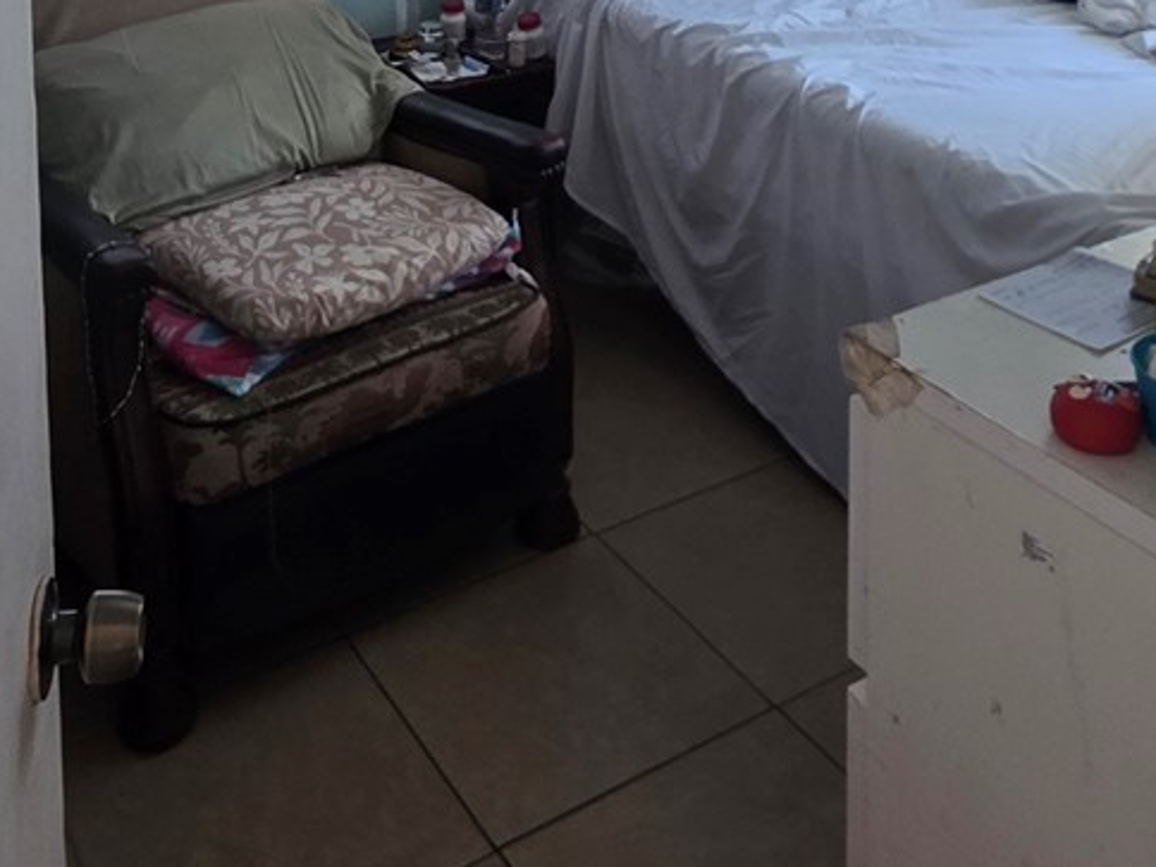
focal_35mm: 43
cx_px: 502
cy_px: -256
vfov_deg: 27.9
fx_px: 1436
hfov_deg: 43.8
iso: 160
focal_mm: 2.2
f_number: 1.9
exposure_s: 1/120
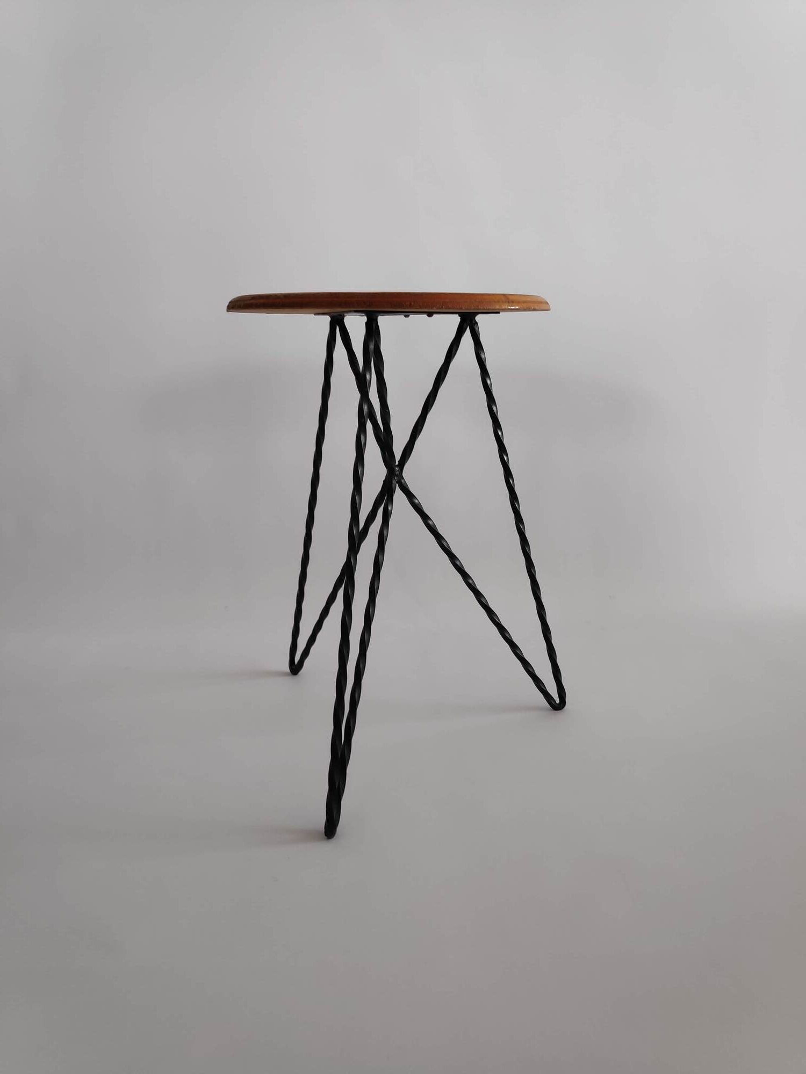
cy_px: 537
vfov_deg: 81.7
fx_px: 621
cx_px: 403
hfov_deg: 66.0
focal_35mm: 20
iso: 191
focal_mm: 3.94
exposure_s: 1/100
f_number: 1.9
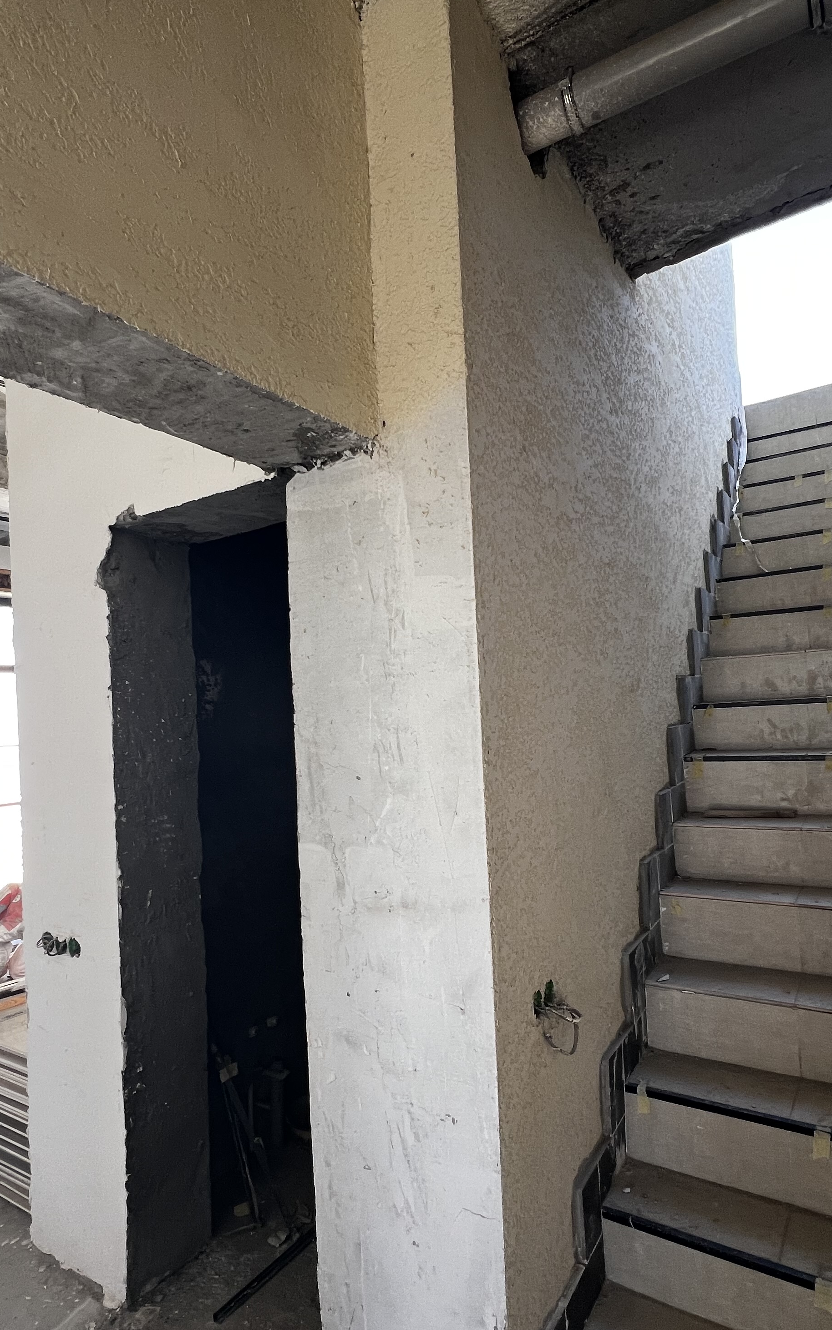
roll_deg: +2.3
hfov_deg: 62.2
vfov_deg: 88.0
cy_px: 678
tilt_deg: +2.4
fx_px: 689
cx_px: 440
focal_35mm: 19
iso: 64
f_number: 1.8
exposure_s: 1/99
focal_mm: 1.57
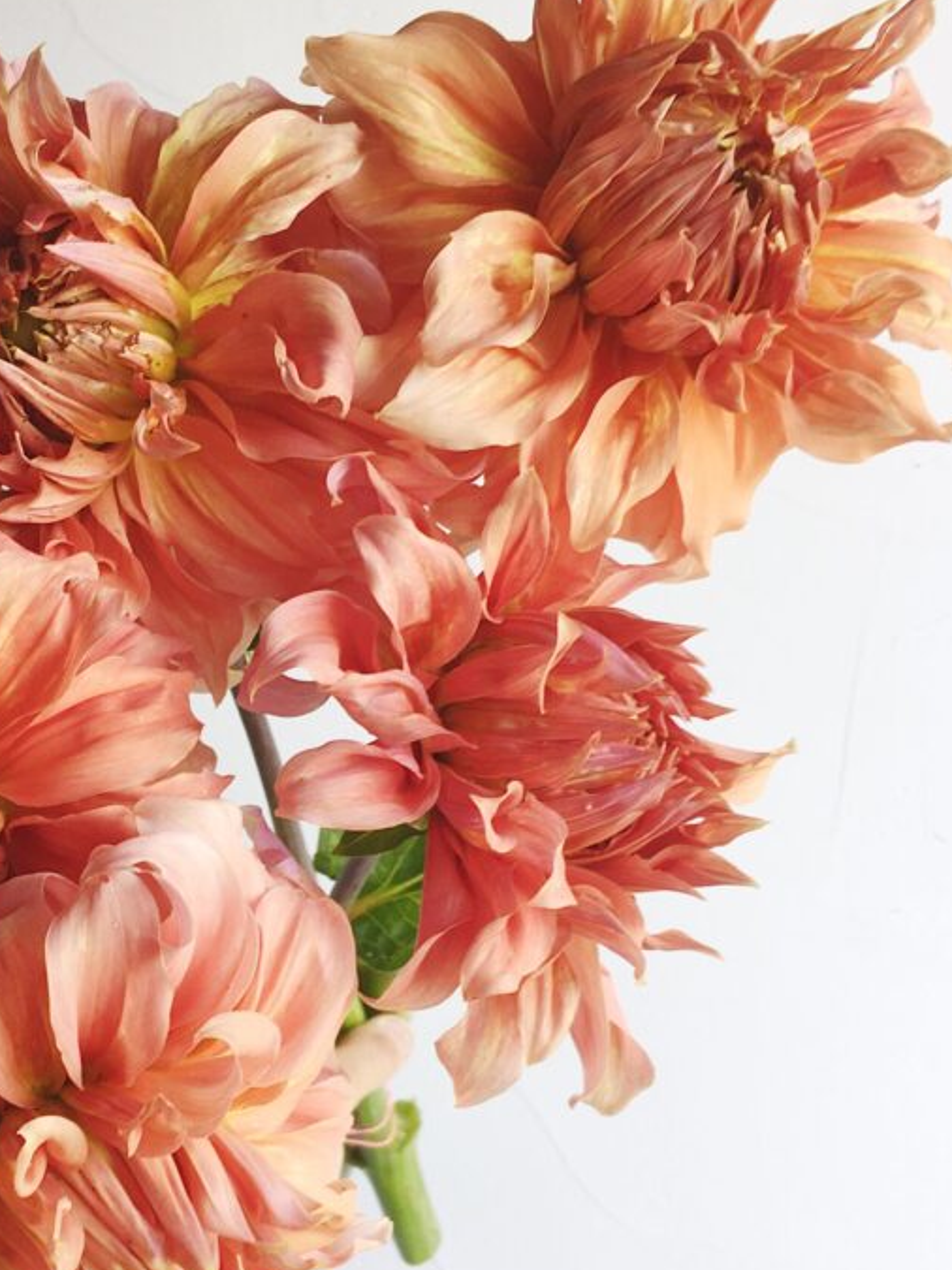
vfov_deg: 42.9
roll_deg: +7.6
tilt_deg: -19.6
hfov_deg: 32.3
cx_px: 243
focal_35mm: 44
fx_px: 1614
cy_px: 696
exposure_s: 1/60
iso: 25
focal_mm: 4.15
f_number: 2.2
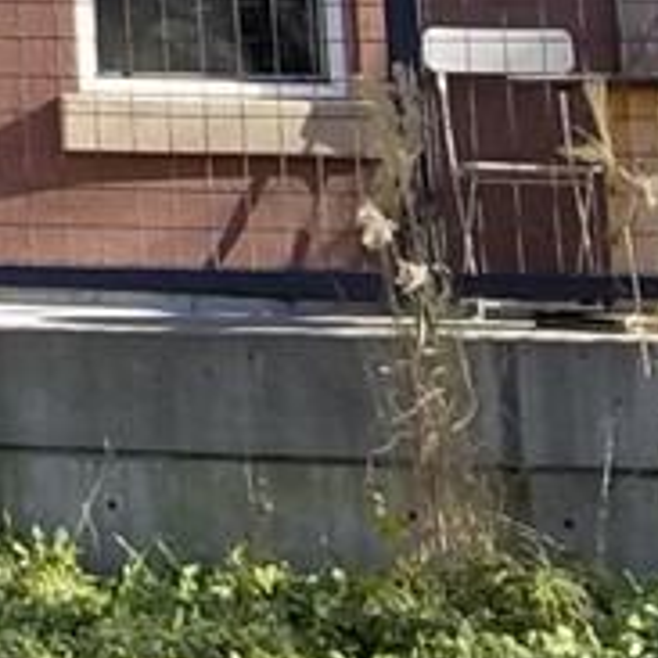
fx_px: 4323
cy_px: -1136
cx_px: -1305
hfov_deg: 7.6
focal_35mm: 201
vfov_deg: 7.8
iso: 50
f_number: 1.7
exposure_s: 1/742
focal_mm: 4.25
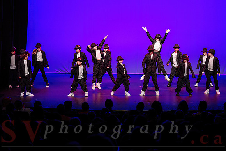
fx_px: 501
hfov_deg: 25.4
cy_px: 65
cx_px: 129
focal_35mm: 80
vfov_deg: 17.1
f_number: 2.8
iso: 1250
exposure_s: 1/320
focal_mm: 70
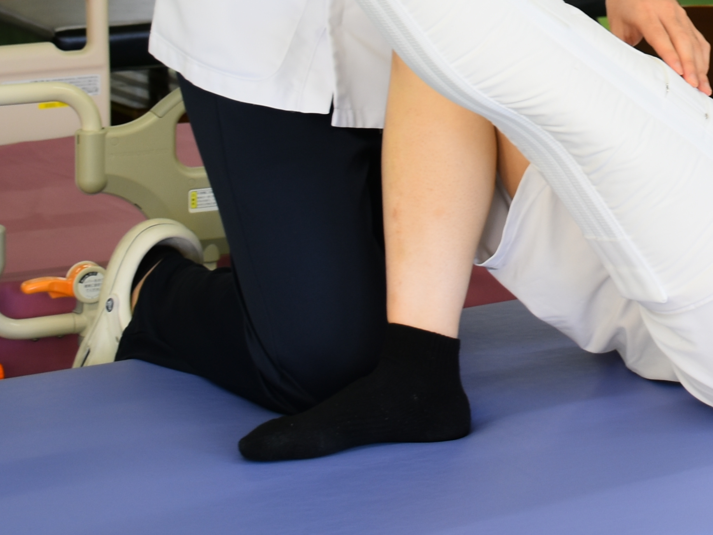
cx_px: 820
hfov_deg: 17.4
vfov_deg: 13.1
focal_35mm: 109
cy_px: -211
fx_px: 2236
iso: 140
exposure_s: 1/40
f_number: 3.8
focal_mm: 23
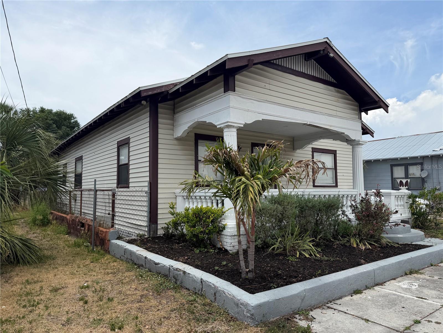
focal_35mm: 24
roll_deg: +0.8
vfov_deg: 56.8
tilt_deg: +3.3
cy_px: 166
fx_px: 307
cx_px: 222
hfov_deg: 71.6
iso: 80
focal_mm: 6.76
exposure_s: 1/6173
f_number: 1.78
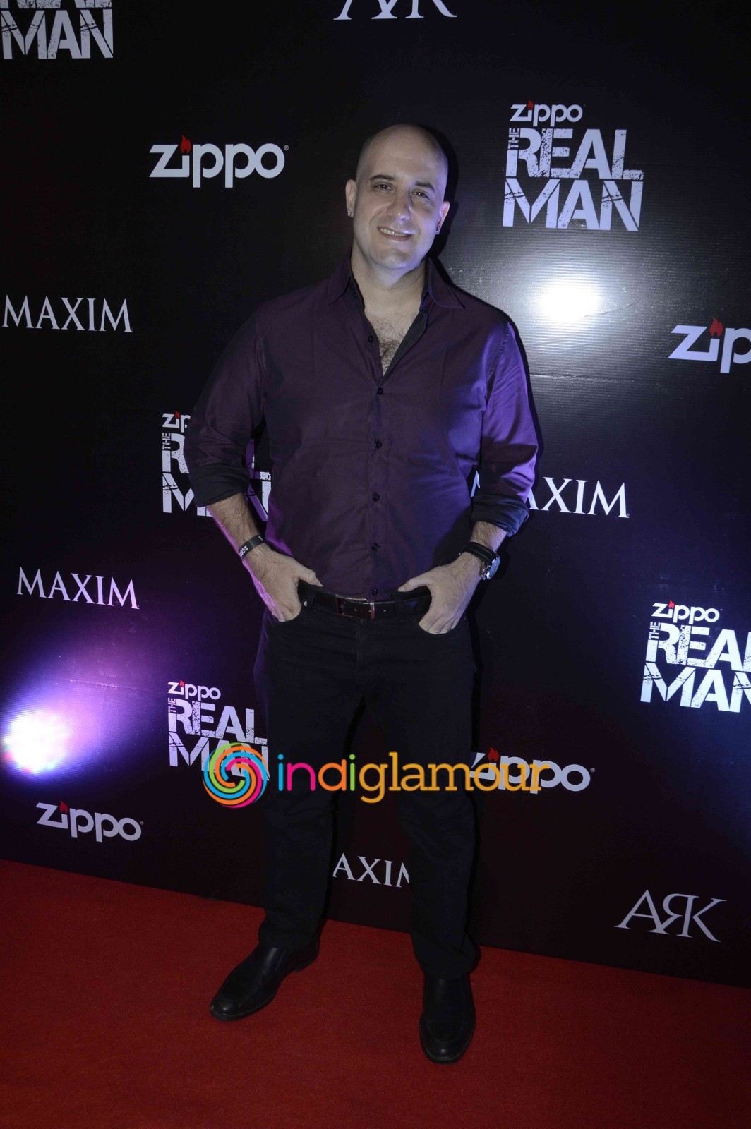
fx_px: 987
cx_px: 376
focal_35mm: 32
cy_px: 564
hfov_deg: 41.6
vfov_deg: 59.5
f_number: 9
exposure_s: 1/200
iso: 800
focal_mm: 21
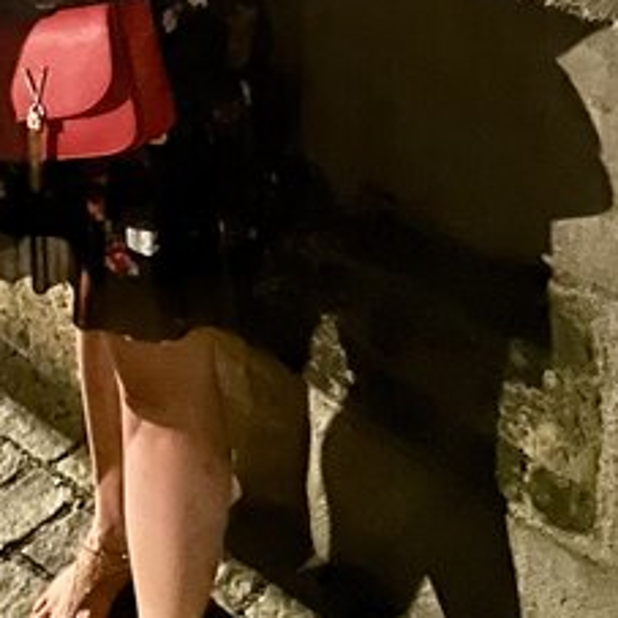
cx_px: 61
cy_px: -329
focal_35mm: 84
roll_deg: +1.3
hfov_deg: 20.2
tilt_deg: -15.1
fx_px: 1697
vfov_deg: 18.2
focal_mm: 6.86
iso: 3200
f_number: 1.78
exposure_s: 1/14
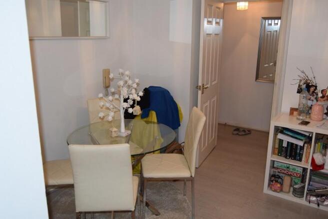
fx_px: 273
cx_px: 164
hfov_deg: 61.9
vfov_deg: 43.6
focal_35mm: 30
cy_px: 110
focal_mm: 20
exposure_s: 1/80
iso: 800
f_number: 4.5
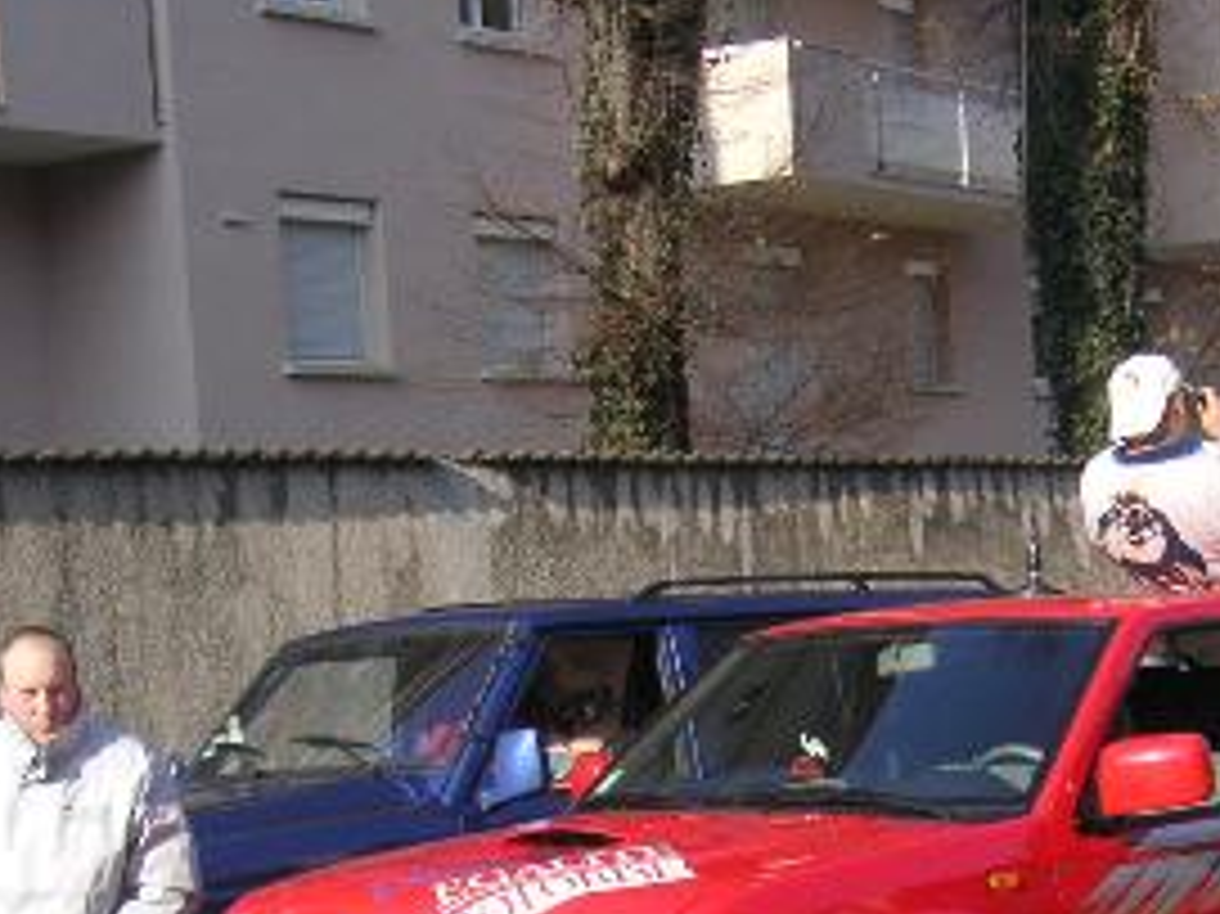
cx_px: 752
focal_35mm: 82
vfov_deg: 17.5
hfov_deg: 23.8
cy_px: 964
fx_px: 2889
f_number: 2.8
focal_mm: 6.1
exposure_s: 1/750
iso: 50
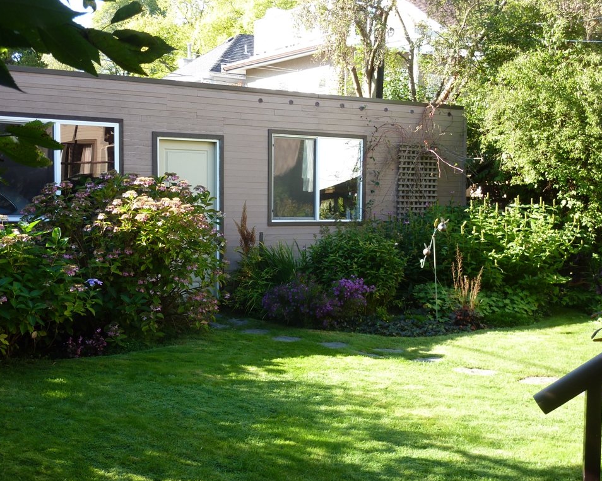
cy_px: 241
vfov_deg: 34.1
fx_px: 784
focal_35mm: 44
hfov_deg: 42.0
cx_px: 288
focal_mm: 6.9
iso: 80
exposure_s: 1/80
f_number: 3.7
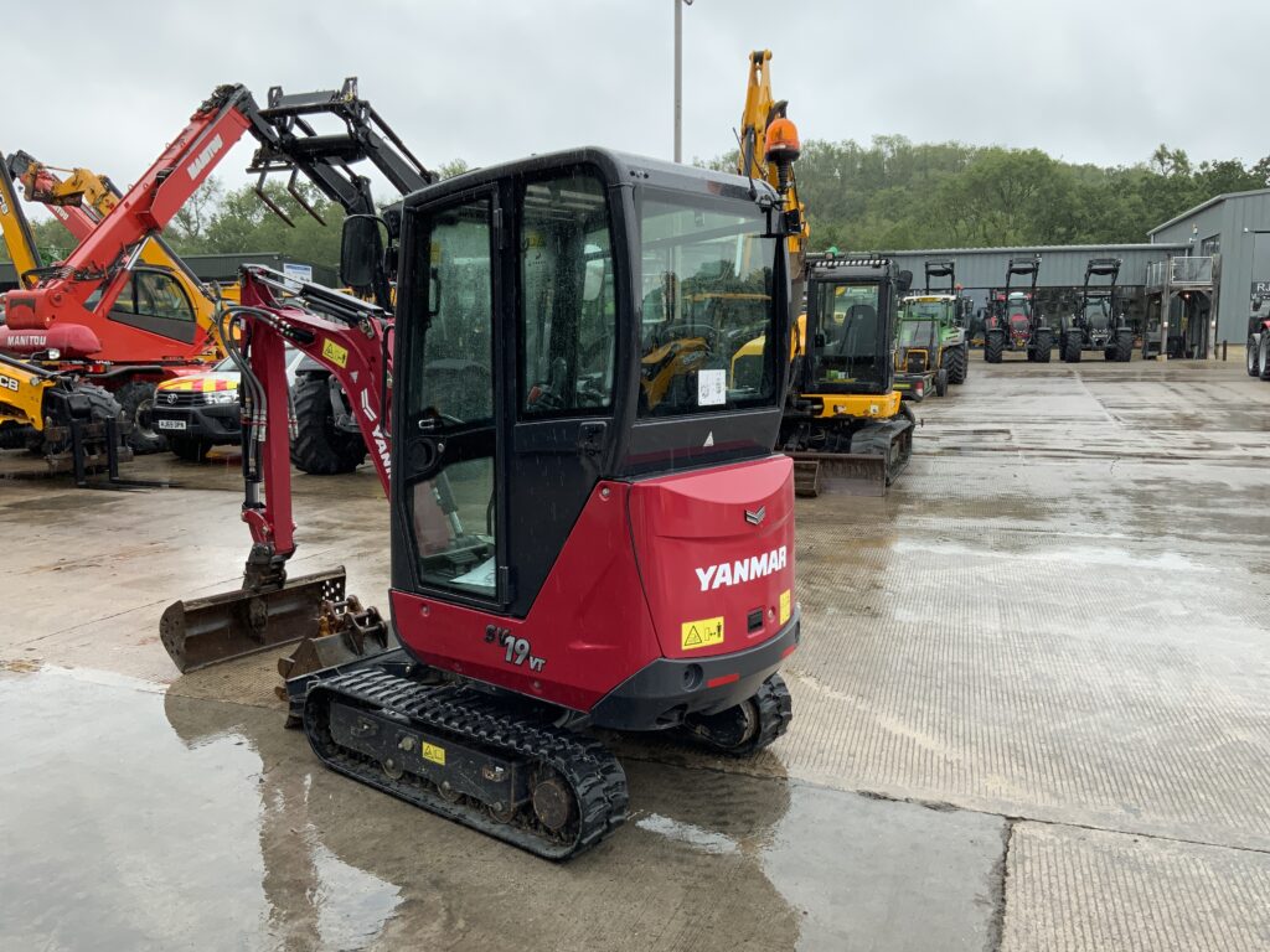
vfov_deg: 48.2
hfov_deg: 61.7
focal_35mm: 29
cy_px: 476
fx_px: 1064
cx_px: 635
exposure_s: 1/292
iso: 16
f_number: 1.8
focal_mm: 3
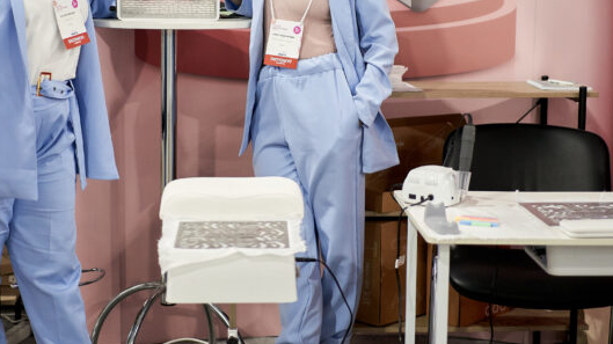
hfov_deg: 29.7
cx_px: 244
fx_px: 1154
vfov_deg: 16.9
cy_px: 101
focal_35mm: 71
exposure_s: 1/320
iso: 800
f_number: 1.8
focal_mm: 35
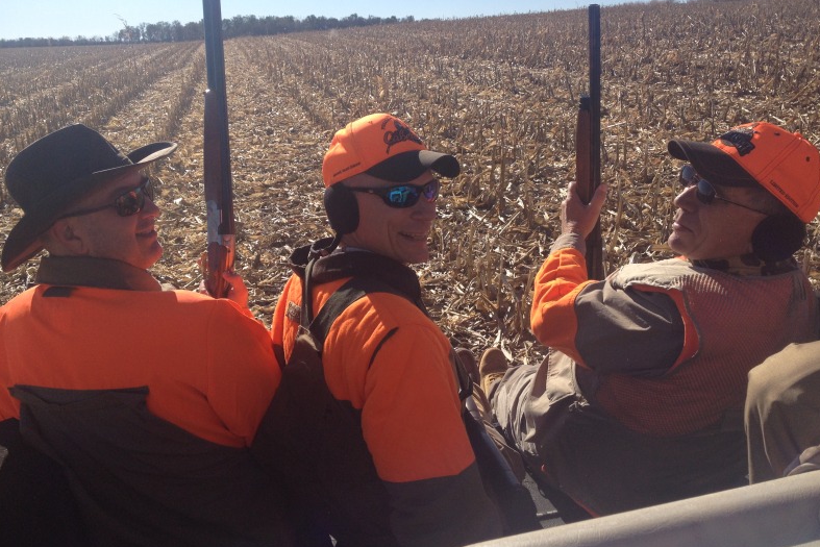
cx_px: 416
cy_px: 246
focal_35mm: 37
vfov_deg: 35.9
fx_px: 843
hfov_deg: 51.9
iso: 50
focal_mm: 4.28
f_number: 2.4
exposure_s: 1/2304
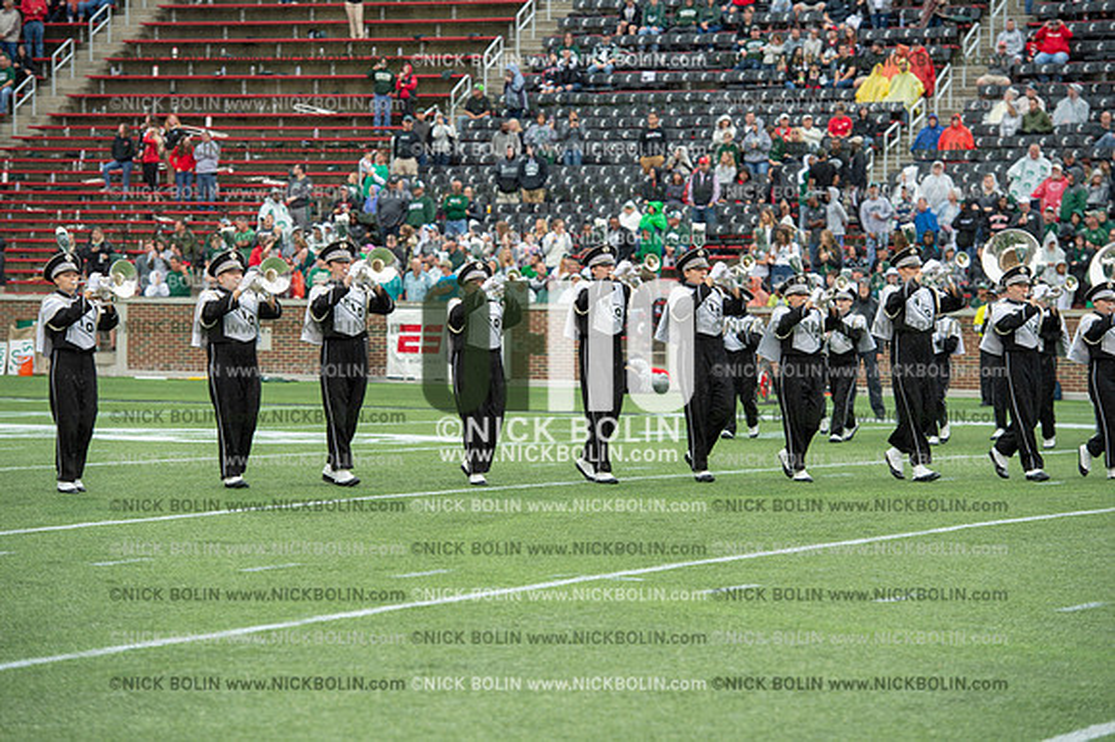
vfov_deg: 10.1
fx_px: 4179
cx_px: 558
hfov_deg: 15.2
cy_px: 371
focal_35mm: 135
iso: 400
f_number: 4
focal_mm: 135
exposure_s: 1/500
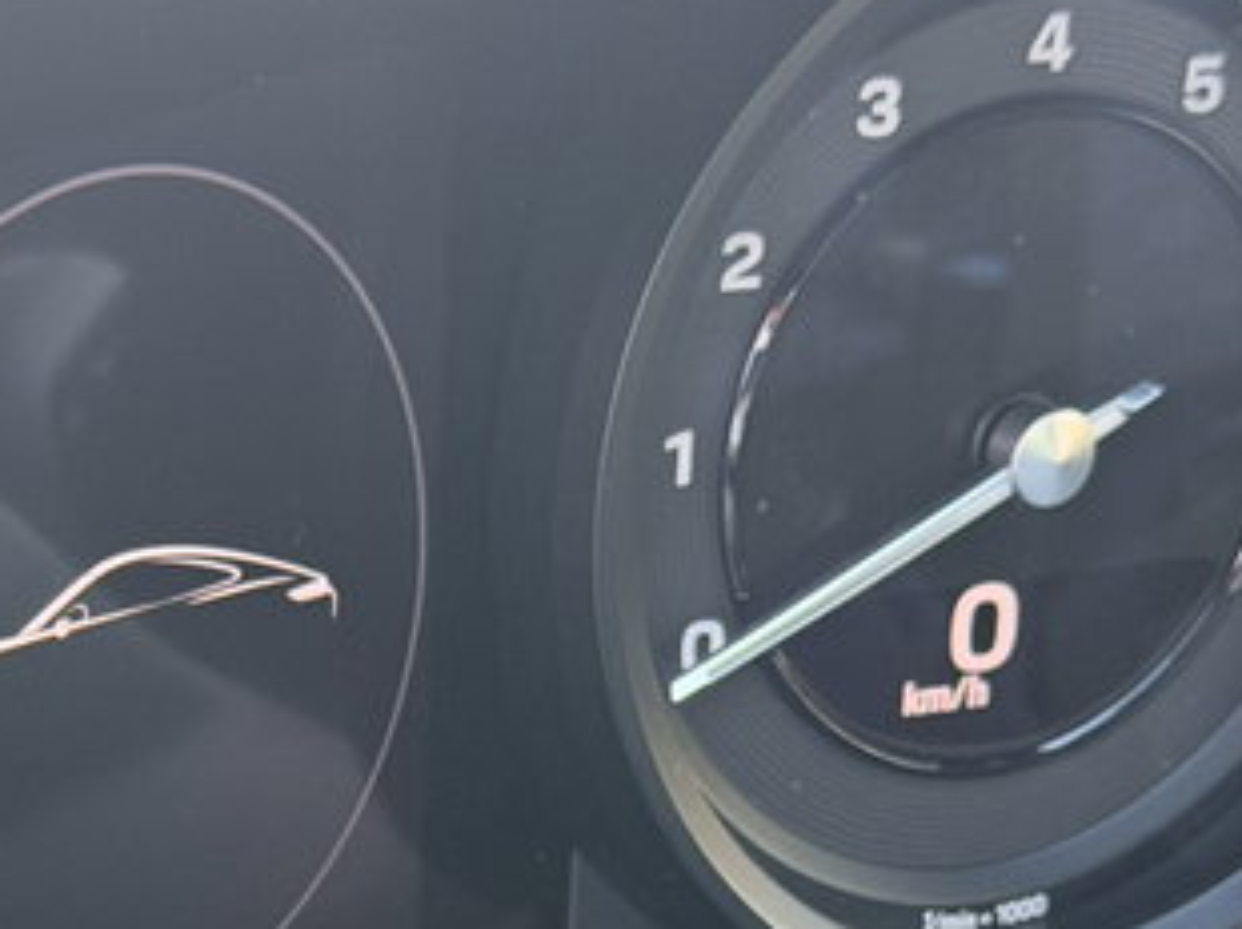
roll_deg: -3.7
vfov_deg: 12.1
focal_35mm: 119
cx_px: 108
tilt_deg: -27.0
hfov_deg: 16.3
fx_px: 4266
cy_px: 1129
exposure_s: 1/49
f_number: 1.78
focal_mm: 6.76
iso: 250
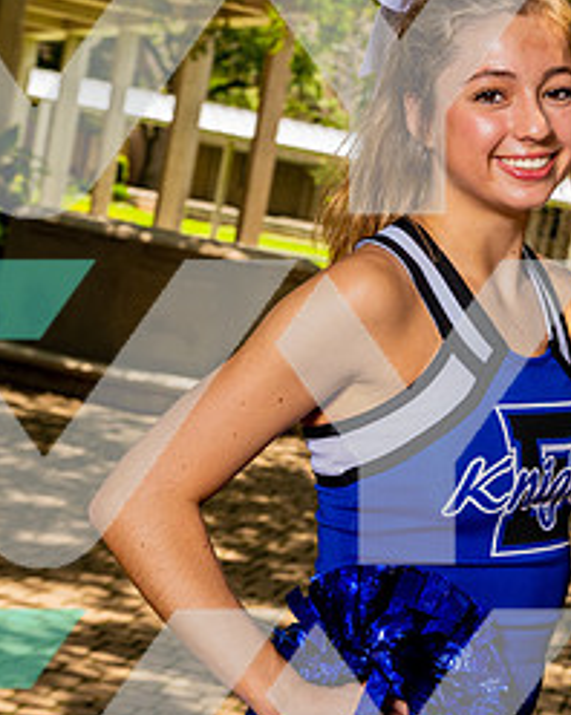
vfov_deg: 19.0
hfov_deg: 15.0
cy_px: 414
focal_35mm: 101
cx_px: 528
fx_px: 2136
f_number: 5.6
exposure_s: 1/250
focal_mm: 46
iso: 200
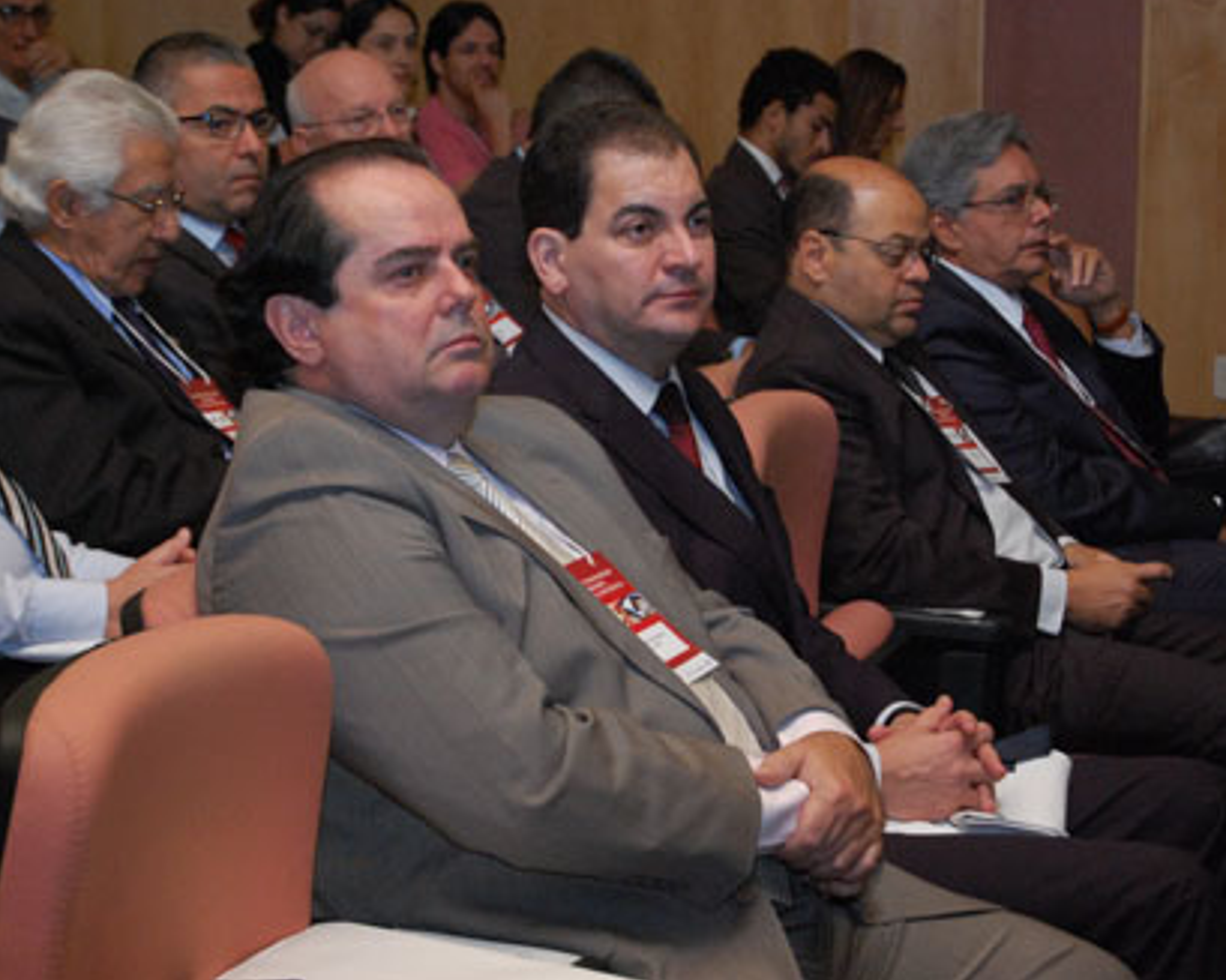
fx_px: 3431
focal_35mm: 95
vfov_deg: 16.3
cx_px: 623
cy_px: 486
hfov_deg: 20.3
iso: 1600
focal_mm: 55
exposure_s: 1/60
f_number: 5.6
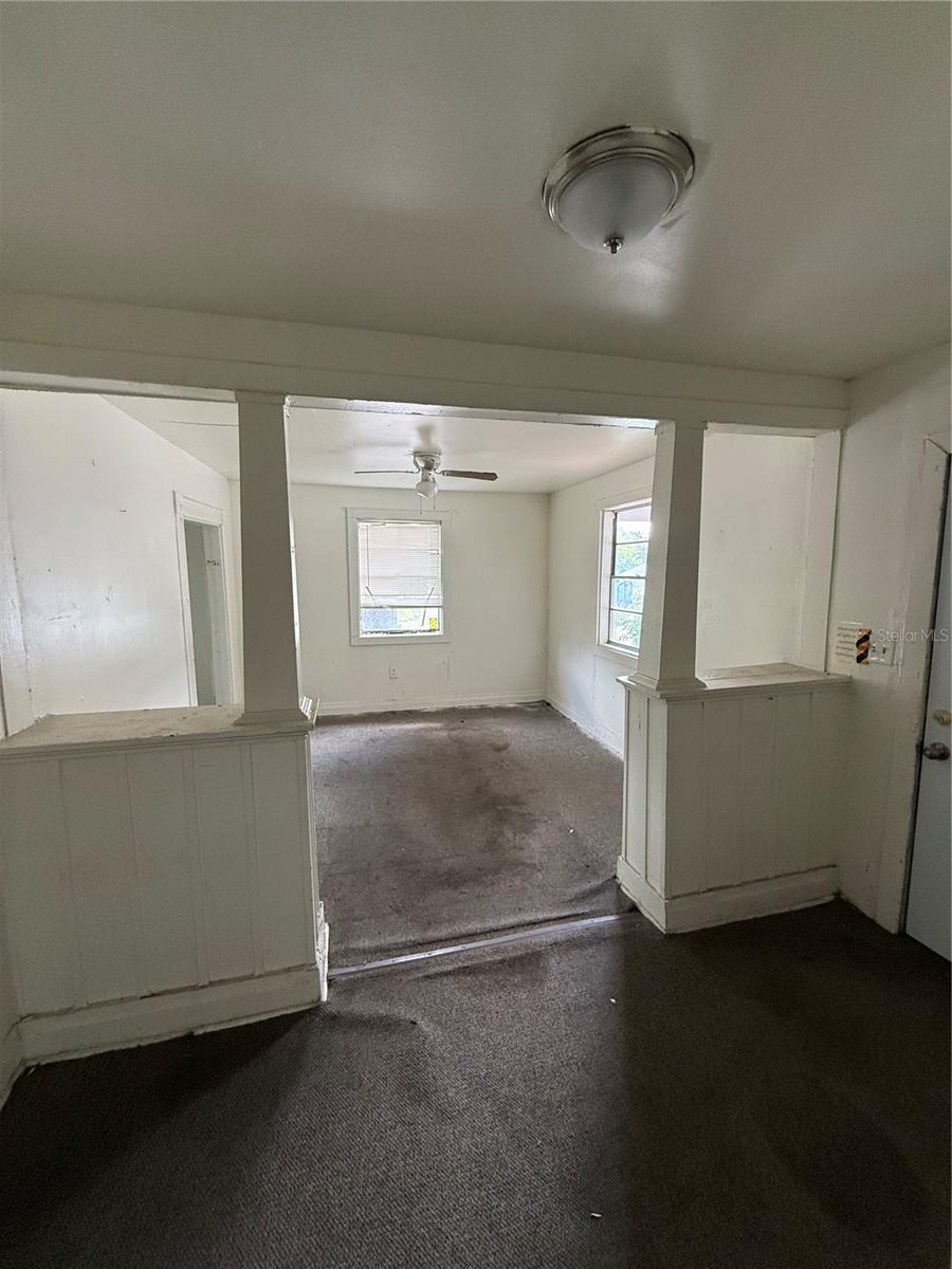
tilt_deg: -5.4
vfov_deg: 102.1
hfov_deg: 85.7
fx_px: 513
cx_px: 476
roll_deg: +0.1
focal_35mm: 14
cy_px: 634
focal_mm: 2.22
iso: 250
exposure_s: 1/99
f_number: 2.2
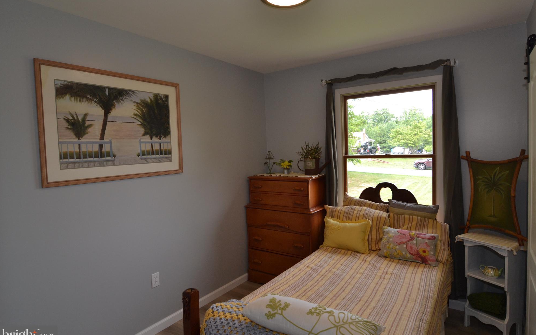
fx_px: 300
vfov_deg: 58.3
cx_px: 274
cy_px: 161
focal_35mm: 21
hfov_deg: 83.6
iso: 360
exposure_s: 1/125
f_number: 5.6
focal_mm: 13
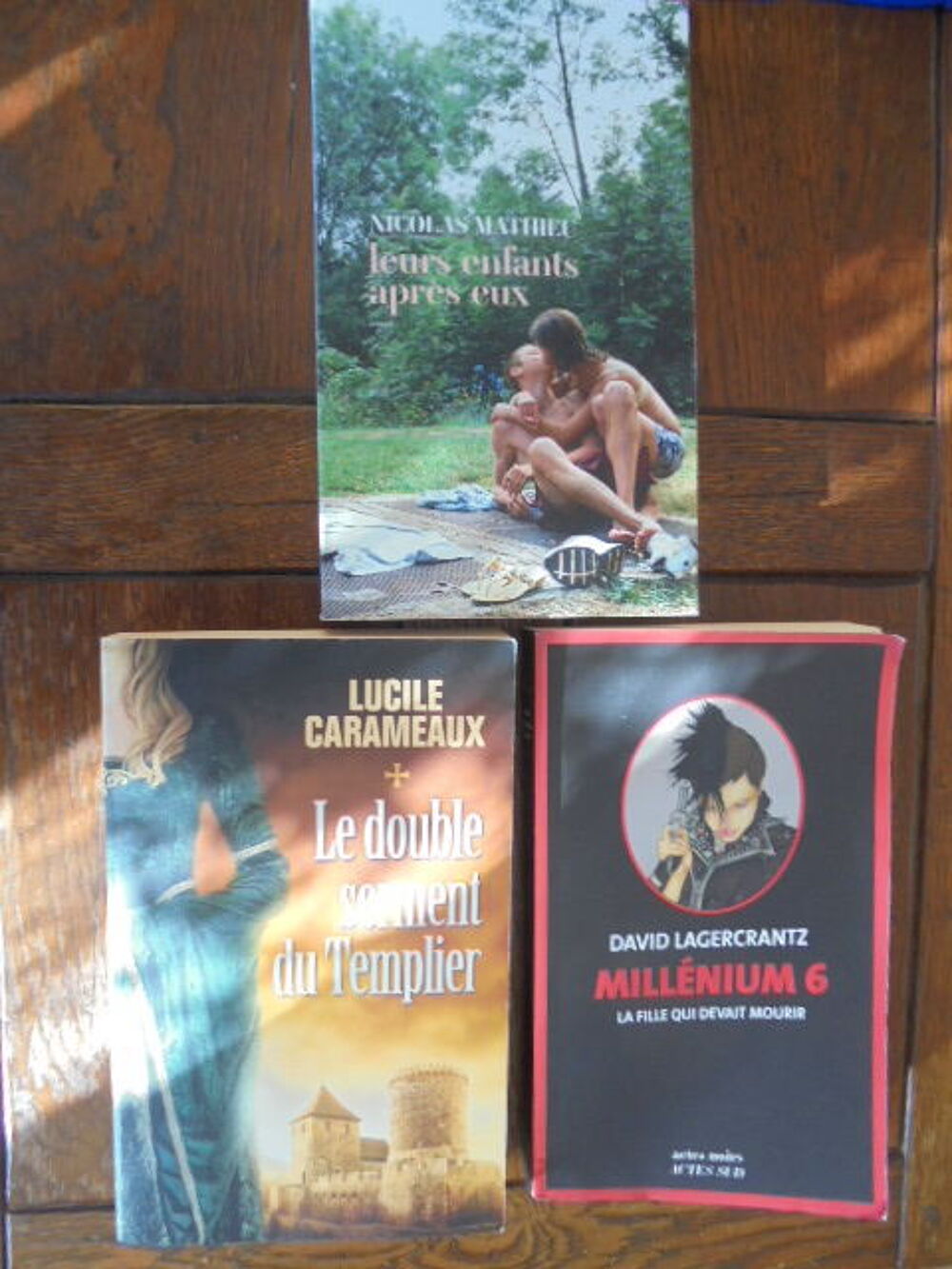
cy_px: 634
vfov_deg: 67.3
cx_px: 476
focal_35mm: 26
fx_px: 953
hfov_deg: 53.1
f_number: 3.5
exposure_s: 1/30
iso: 100
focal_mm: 4.6
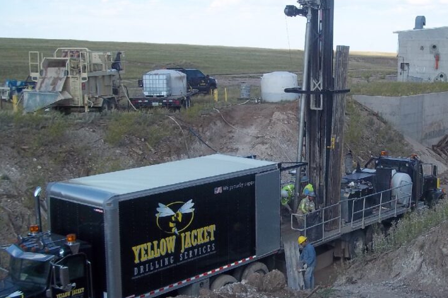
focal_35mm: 54
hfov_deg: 36.5
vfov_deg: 25.0
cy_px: 156
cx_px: 300
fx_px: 672
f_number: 8
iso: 80
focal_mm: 6.5
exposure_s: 1/125
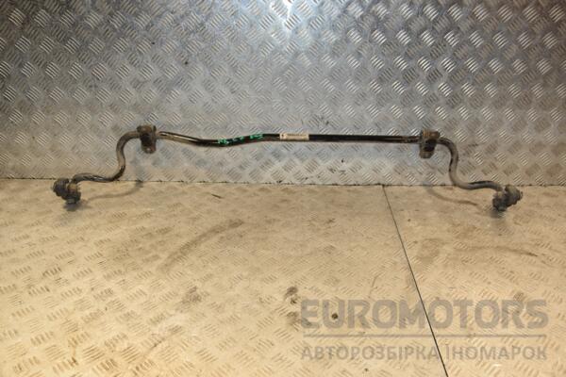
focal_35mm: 33
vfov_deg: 40.0
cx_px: 283
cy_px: 188
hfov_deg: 57.2
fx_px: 519
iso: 800
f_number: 5.6
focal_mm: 22
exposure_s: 1/200
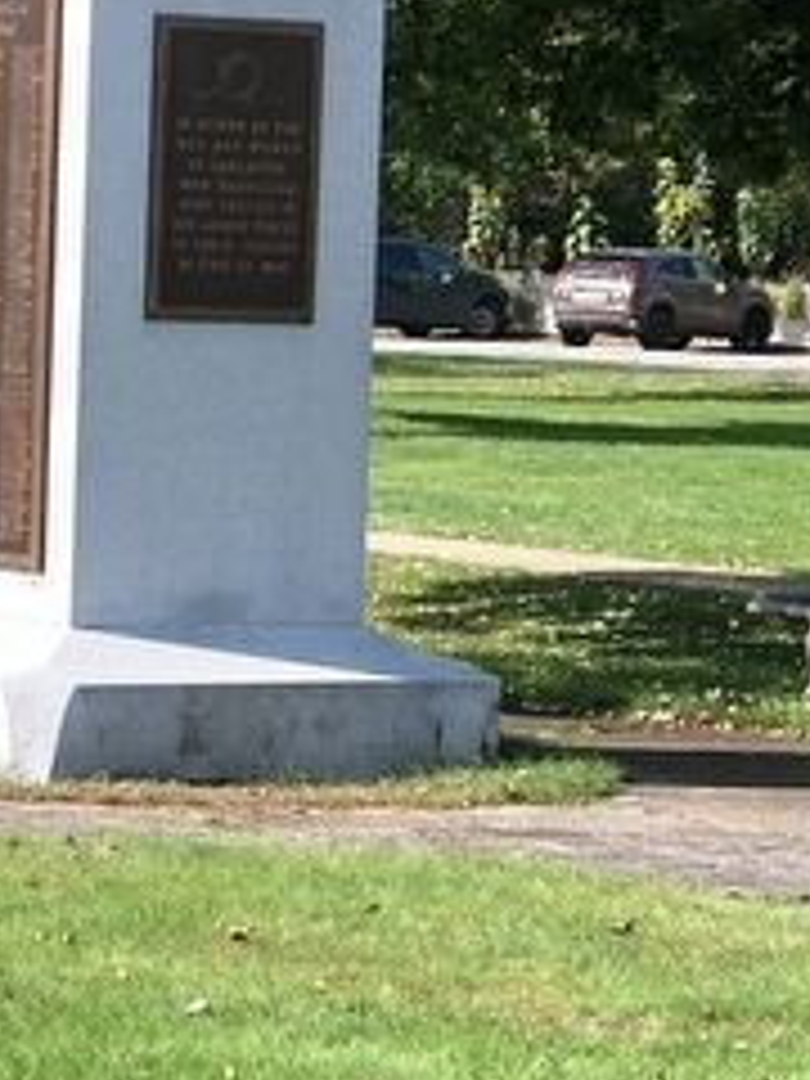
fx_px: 5928
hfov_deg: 7.7
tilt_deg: -4.1
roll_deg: -1.7
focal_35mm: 190
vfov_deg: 10.4
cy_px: 477
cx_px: -166
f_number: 2.8
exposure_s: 1/276
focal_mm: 6.6
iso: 20
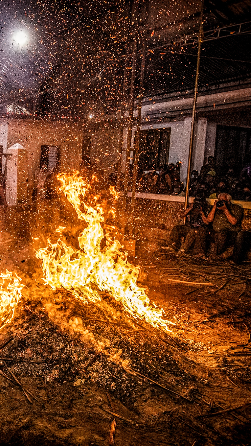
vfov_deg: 69.9
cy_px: 221
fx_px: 319
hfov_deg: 32.8
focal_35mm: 27
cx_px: -69
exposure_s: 1/320
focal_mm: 17
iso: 1600
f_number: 4.5
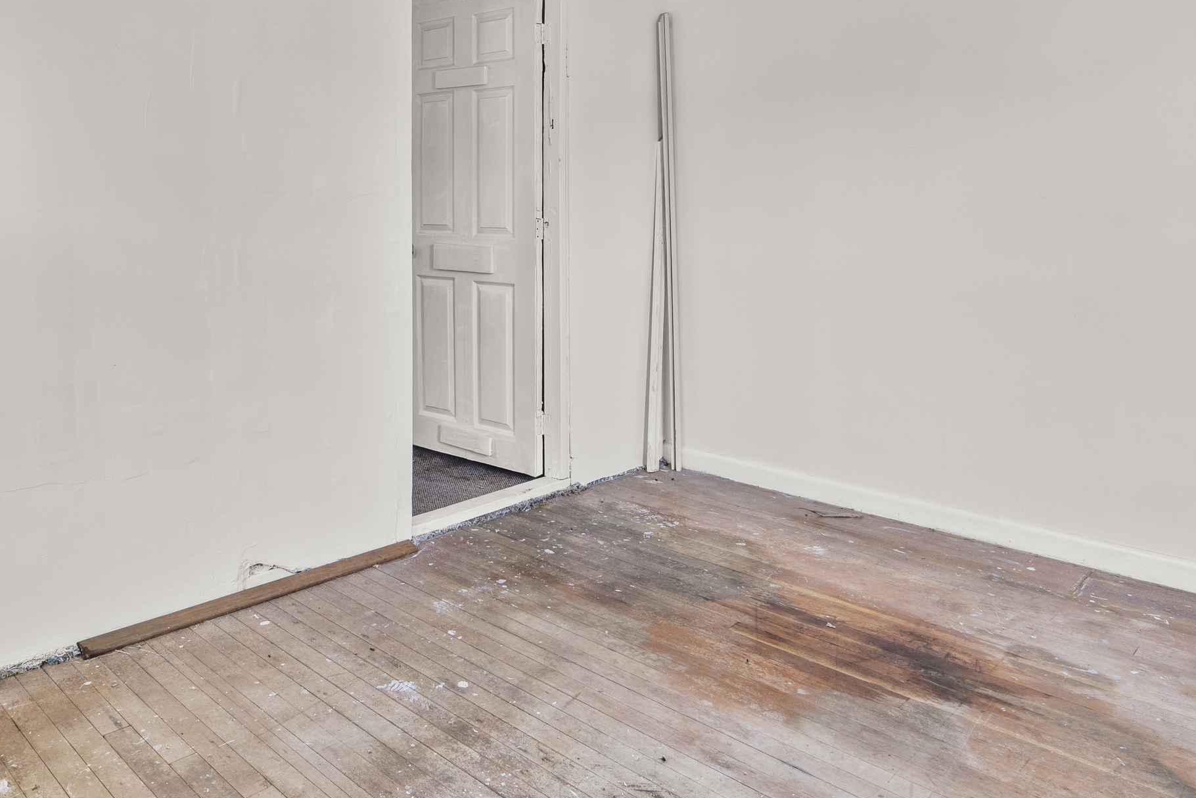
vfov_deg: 46.3
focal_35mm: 27
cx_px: 457
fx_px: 897
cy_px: 202
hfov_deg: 66.5
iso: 200
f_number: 9
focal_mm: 16
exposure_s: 2
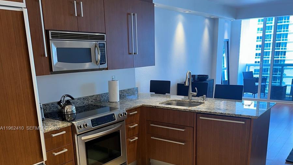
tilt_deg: -15.4
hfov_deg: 56.6
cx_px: 146
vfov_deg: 32.9
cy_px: 129
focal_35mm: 35
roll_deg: +0.9
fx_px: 272
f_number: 1.78
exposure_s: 1/120
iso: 100
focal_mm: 6.86
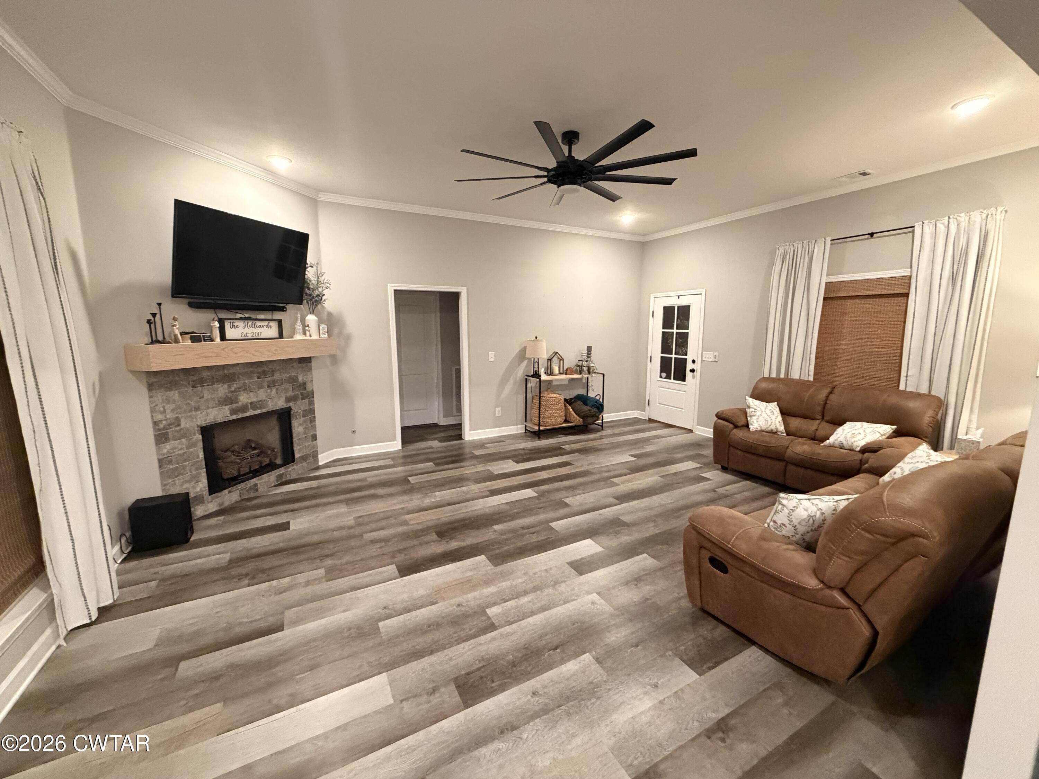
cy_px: 390
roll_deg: +0.1
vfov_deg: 85.7
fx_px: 420
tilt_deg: -8.8
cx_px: 520
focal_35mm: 14
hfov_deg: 102.1
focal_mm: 2.22
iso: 800
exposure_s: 1/60
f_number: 2.2
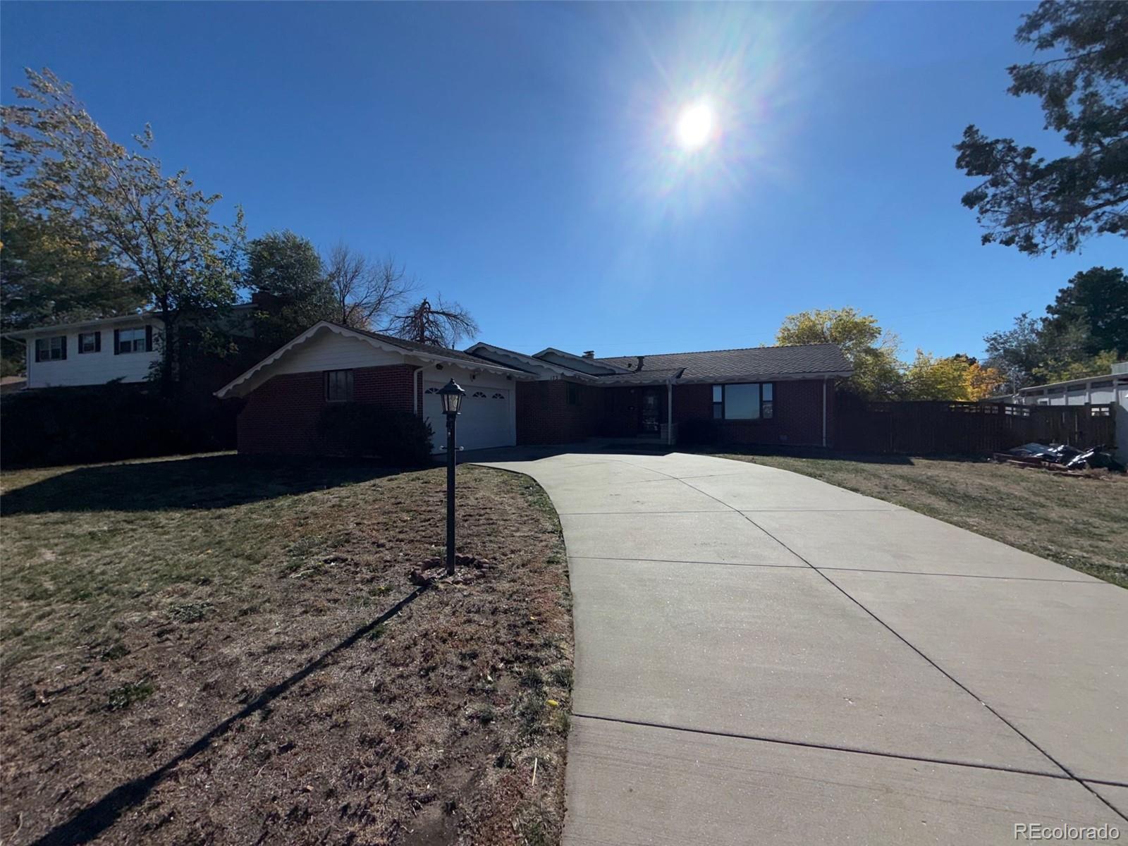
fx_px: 456
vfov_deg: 85.7
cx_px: 564
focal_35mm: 14
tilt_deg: -0.6
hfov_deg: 102.1
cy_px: 423
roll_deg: +1.1
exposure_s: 1/3125
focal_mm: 2.22
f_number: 2.2
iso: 16
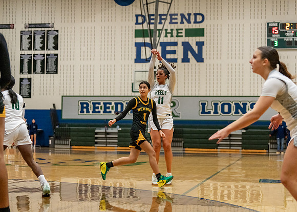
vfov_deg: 19.4
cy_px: 106
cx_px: 148
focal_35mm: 73
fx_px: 619
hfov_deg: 27.0
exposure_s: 1/1000
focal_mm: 70
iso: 2500
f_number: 2.8
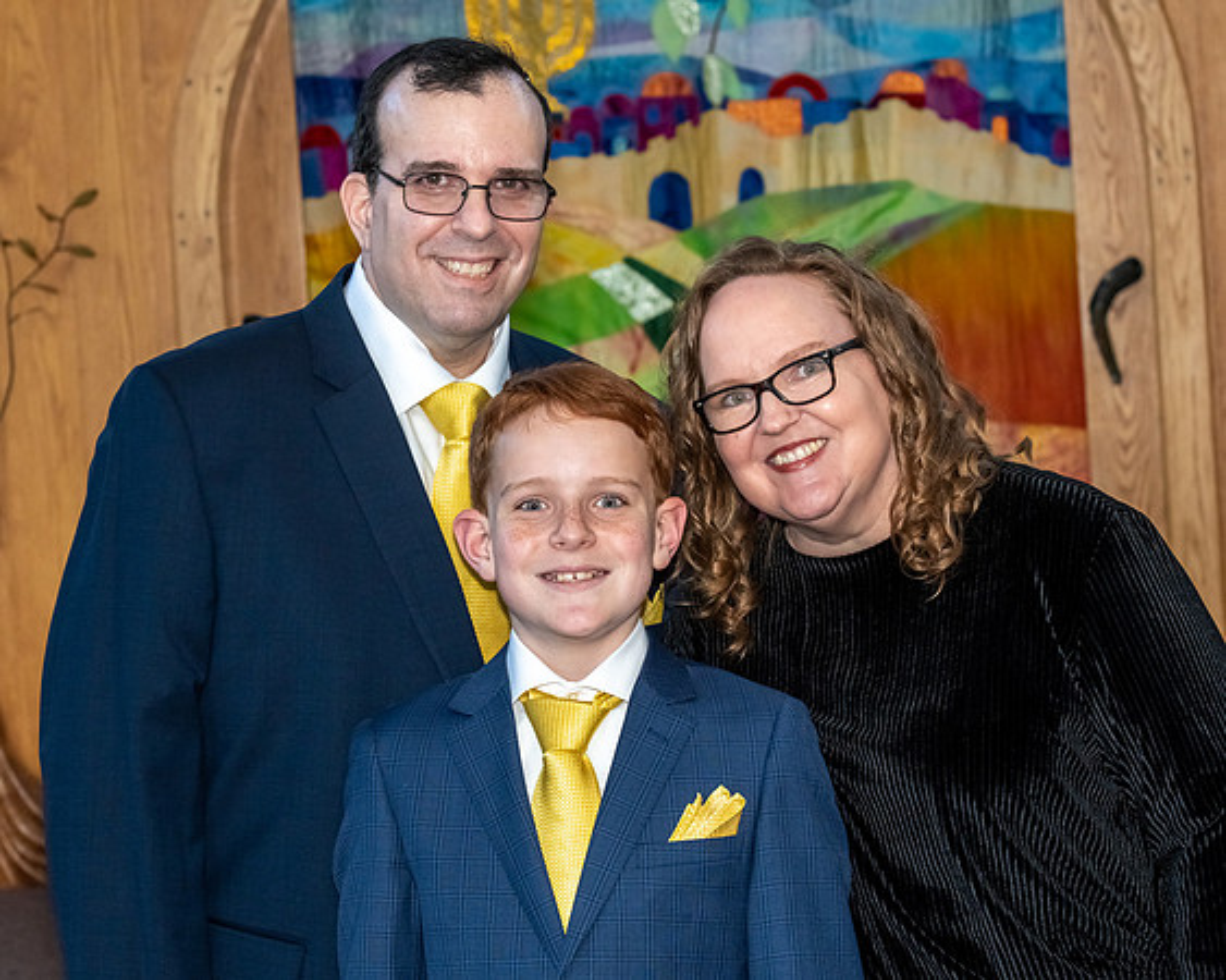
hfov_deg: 13.2
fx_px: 5296
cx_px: 582
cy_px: 497
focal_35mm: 146
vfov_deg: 10.6
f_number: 7.1
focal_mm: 80
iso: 500
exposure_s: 1/250
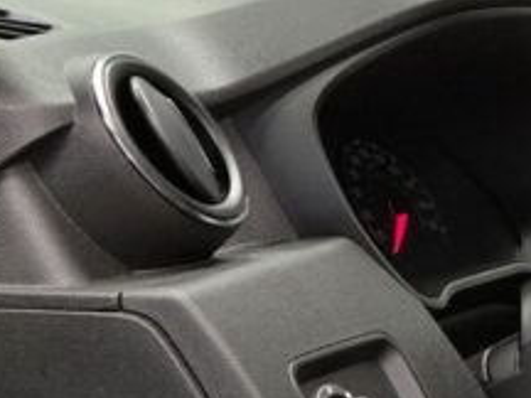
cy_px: 410
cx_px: 1047
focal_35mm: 109
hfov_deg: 14.9
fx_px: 1672
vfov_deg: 13.4
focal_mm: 5.4
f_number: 1.8
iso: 320
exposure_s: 1/100
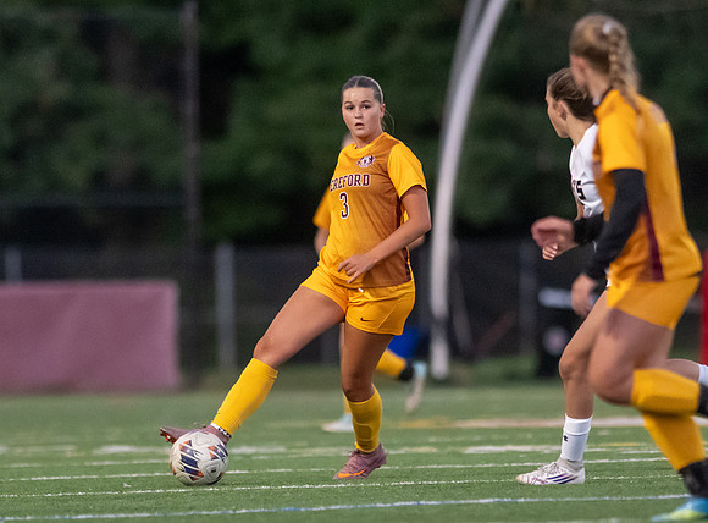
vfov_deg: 2.2
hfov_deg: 3.0
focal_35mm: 661
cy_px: 359
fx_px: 13437
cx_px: 352
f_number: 2.8
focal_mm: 300
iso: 5600
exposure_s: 1/1000
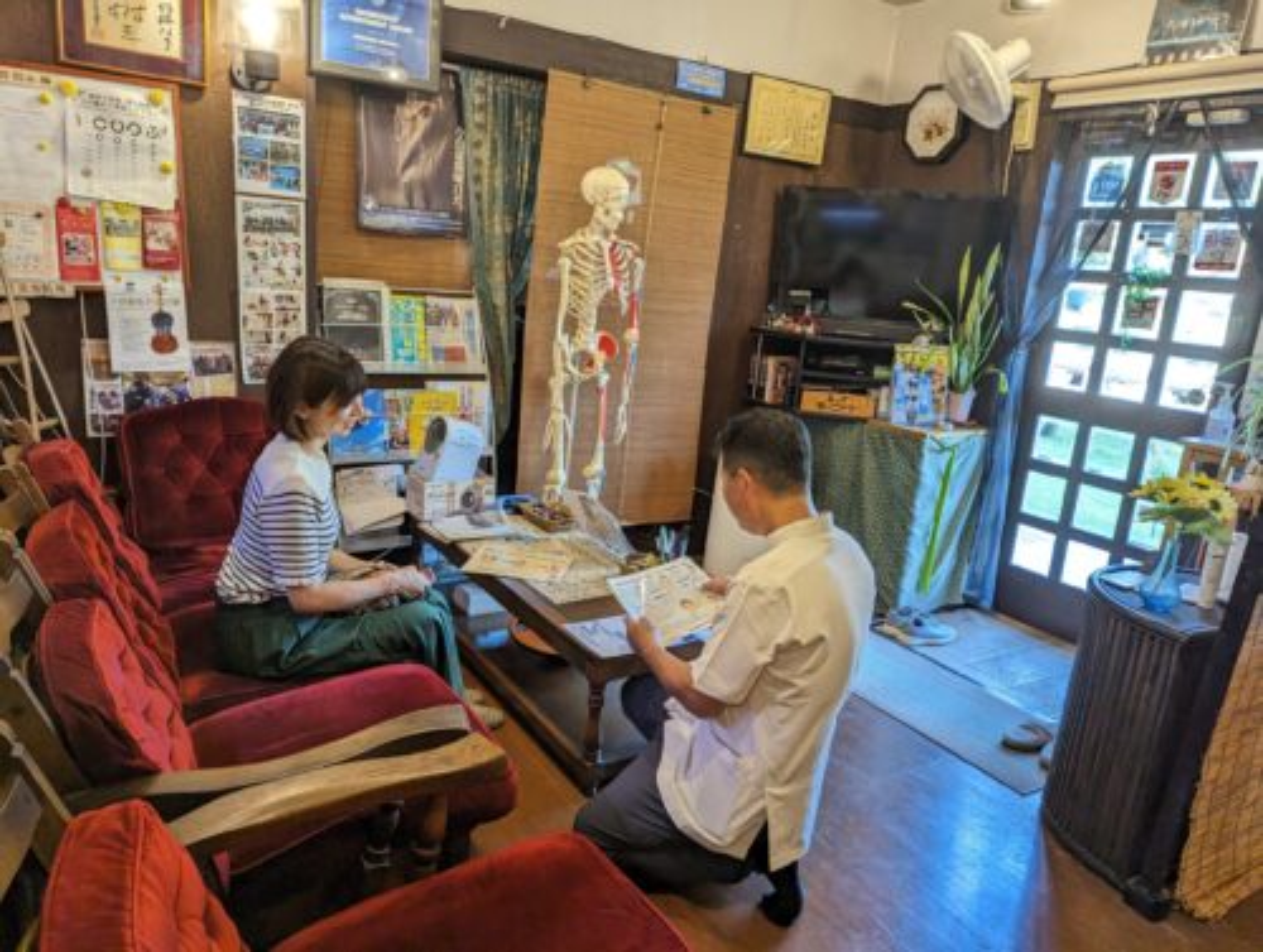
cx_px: 632
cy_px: 476
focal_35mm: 24
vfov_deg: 57.0
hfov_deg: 71.5
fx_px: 877
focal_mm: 6.81
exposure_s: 1/38.3
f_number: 1.85
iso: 93
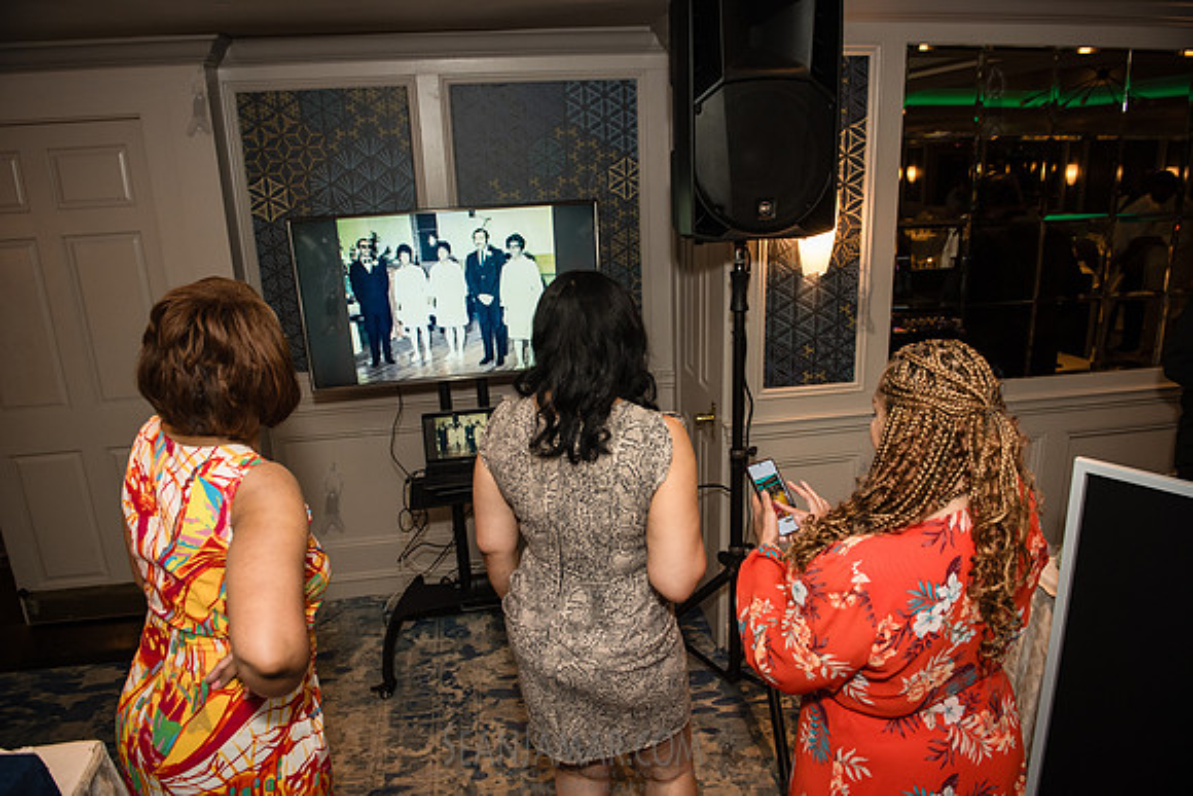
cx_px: 596
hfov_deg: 73.7
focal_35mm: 24
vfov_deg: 53.2
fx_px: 795
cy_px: 398
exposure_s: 1/160
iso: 1600
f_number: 3.5
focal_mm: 24
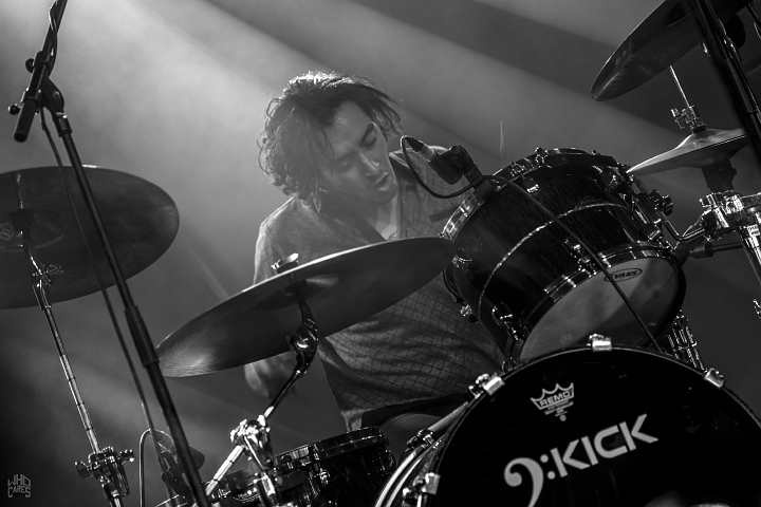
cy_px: 254
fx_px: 3171
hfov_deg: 13.7
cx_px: 380
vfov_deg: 9.1
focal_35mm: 150
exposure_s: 1/100
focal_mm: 100
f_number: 2.8
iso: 200
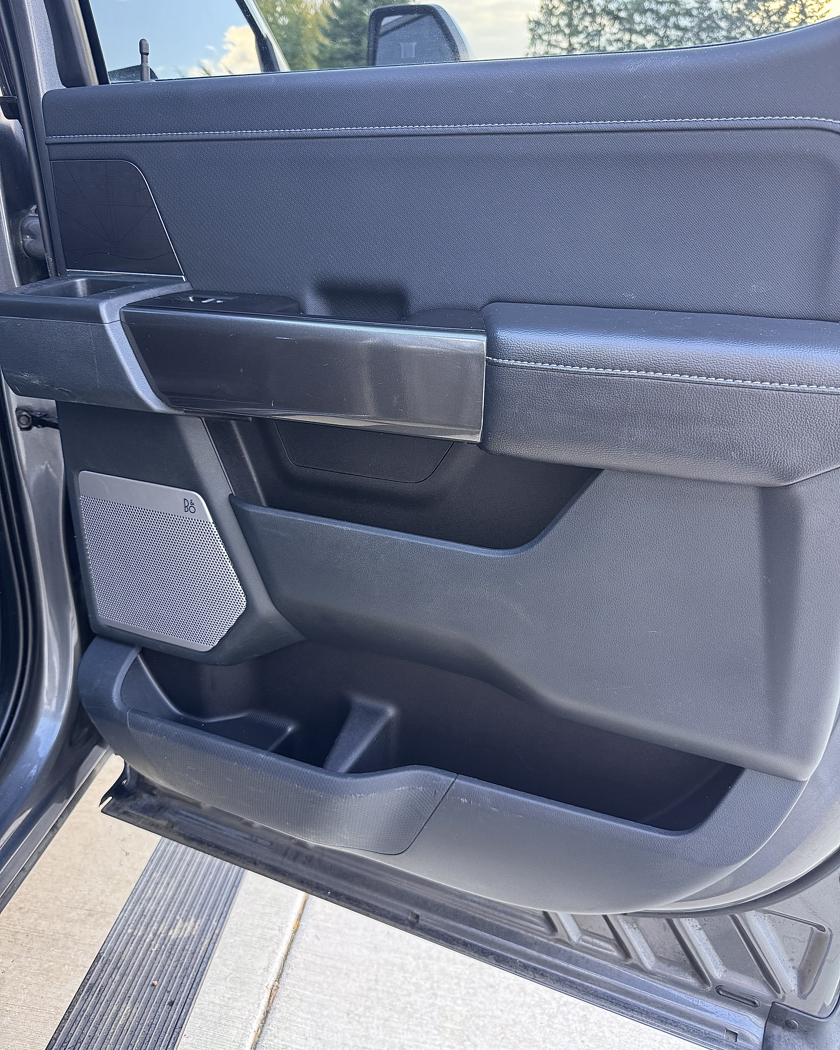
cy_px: 520
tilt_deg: -24.0
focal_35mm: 25
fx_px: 777
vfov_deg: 68.1
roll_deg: -2.8
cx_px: 420
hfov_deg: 56.8
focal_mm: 6.76
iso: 200
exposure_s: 1/68
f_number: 1.78
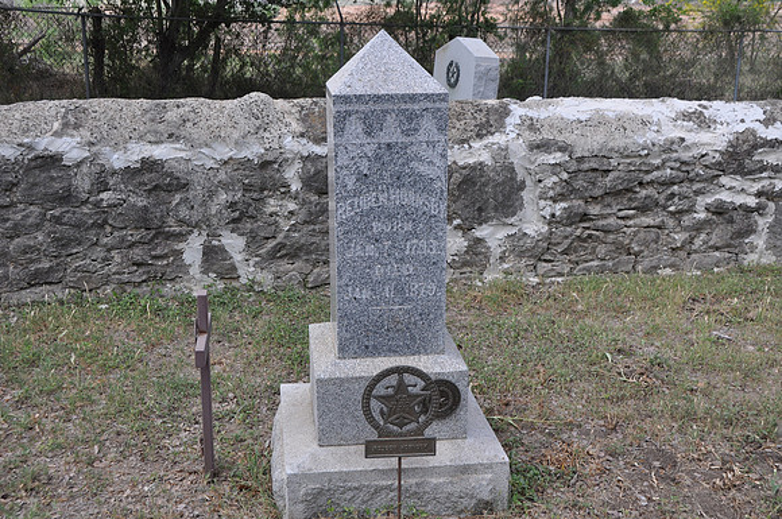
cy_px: 260
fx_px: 879
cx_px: 391
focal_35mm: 40
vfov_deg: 32.9
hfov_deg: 48.0
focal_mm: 27
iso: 200
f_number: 5.6
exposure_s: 1/125
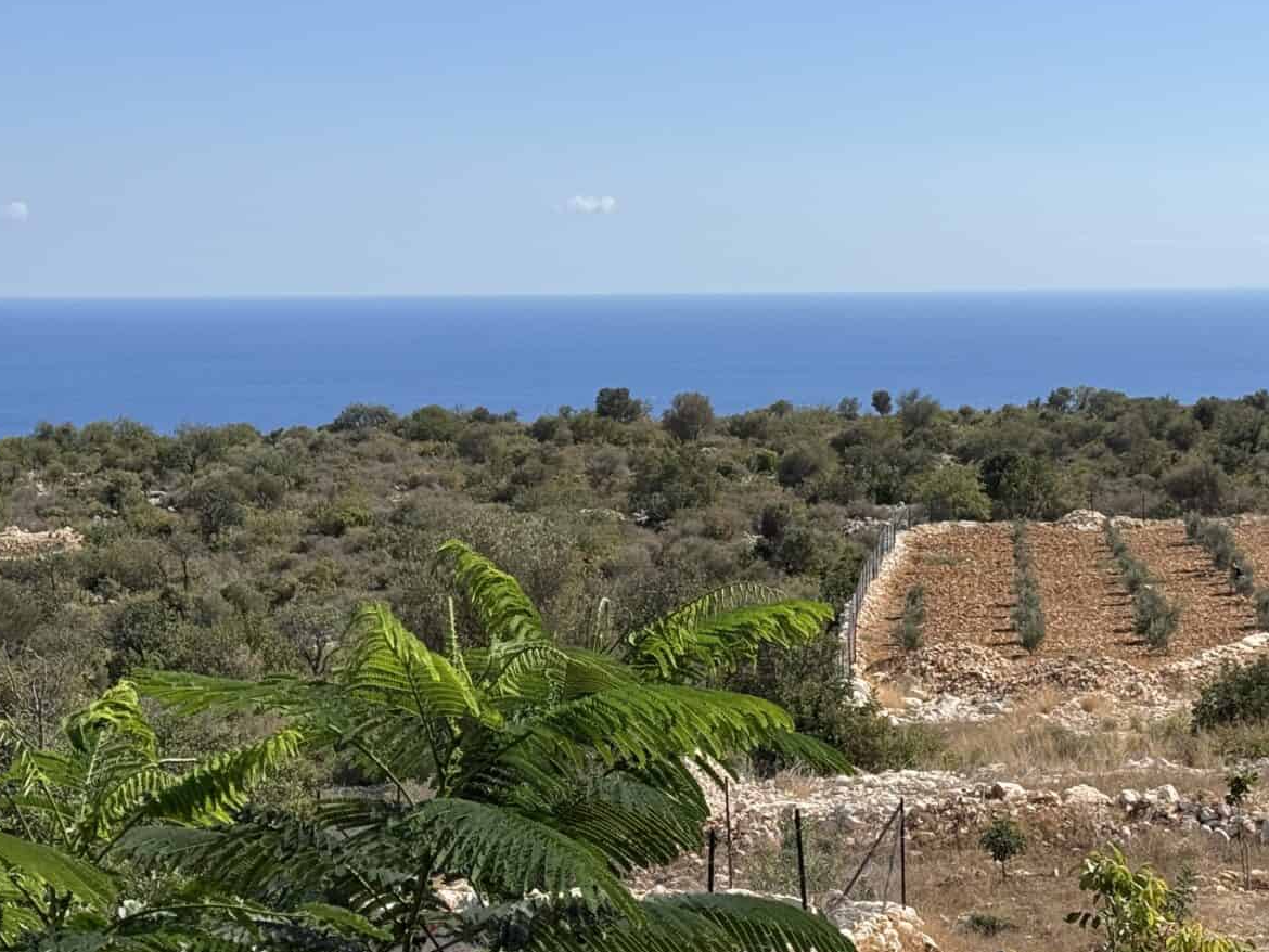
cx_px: 906
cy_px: 526
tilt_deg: -5.1
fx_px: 3080
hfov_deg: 23.1
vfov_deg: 17.6
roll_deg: +0.7
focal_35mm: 84
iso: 64
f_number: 1.78
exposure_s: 1/7143
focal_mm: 6.76
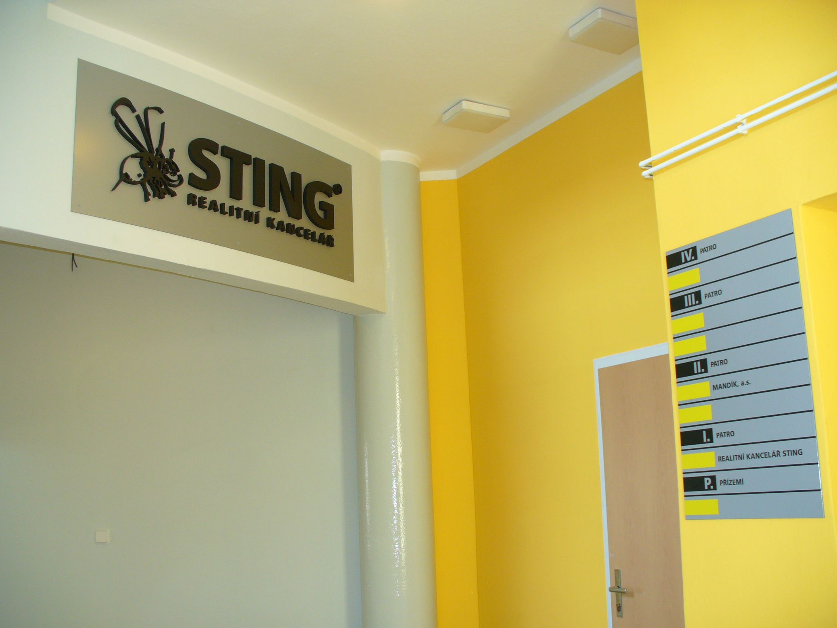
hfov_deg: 50.1
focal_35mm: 37
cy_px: 314
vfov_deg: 38.7
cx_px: 418
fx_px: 895
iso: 100
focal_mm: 6.1
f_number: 2.8
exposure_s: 1/25
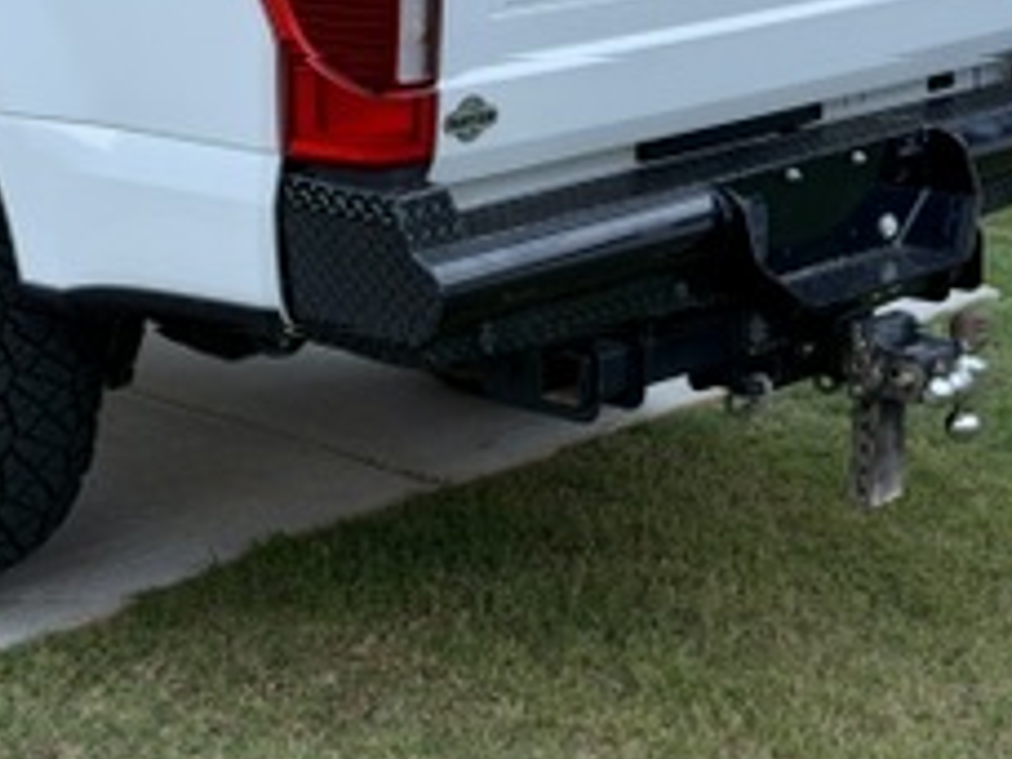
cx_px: 222
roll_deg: -1.0
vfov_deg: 14.5
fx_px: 2953
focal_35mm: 101
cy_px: 62
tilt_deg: -10.2
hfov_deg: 19.3
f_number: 1.78
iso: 100
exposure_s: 1/98
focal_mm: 6.76
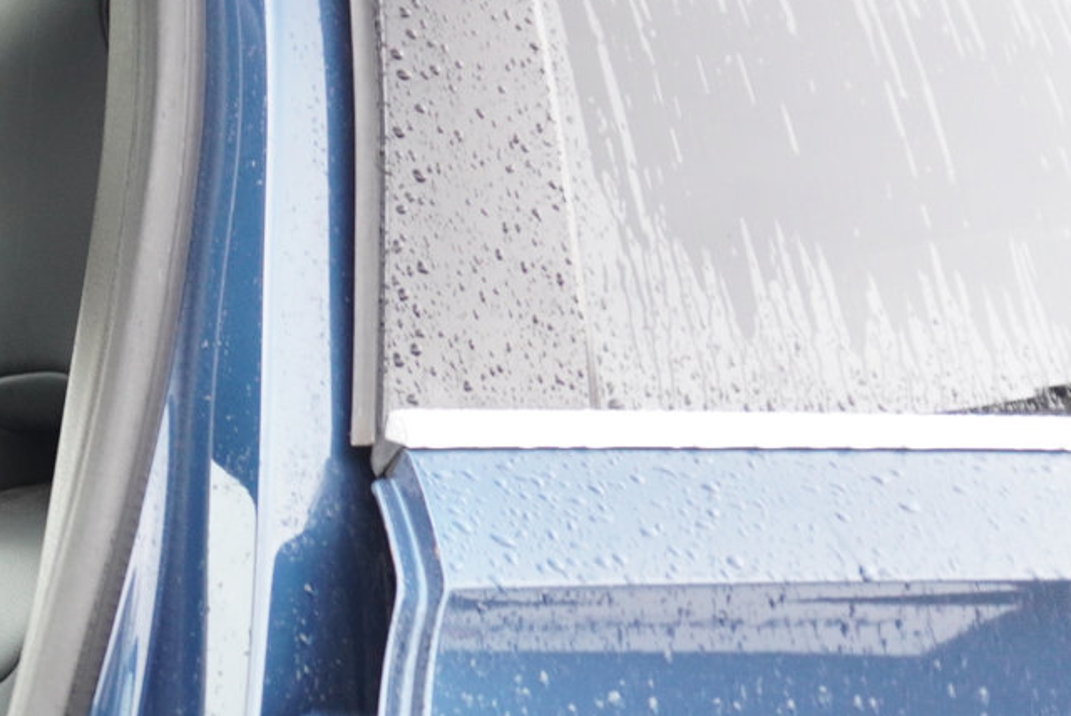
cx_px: -525
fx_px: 2233
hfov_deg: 22.3
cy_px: 825
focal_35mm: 75
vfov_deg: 17.5
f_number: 3.5
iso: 640
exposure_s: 1/30
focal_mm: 16
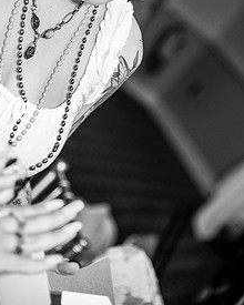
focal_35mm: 132
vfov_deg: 14.5
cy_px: 58
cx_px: 80
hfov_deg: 11.7
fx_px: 1192
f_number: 4
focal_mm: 86
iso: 640
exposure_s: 1/200
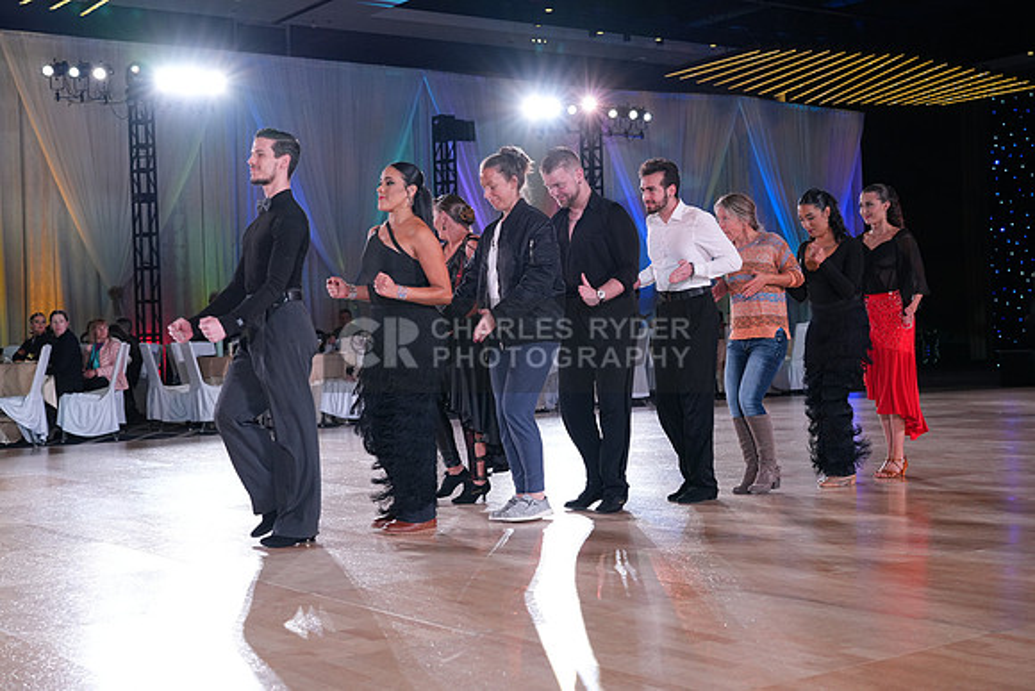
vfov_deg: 27.5
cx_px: 518
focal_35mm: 49
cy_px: 346
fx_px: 1409
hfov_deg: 40.3
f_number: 4.5
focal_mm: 49
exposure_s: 1/250
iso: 1250
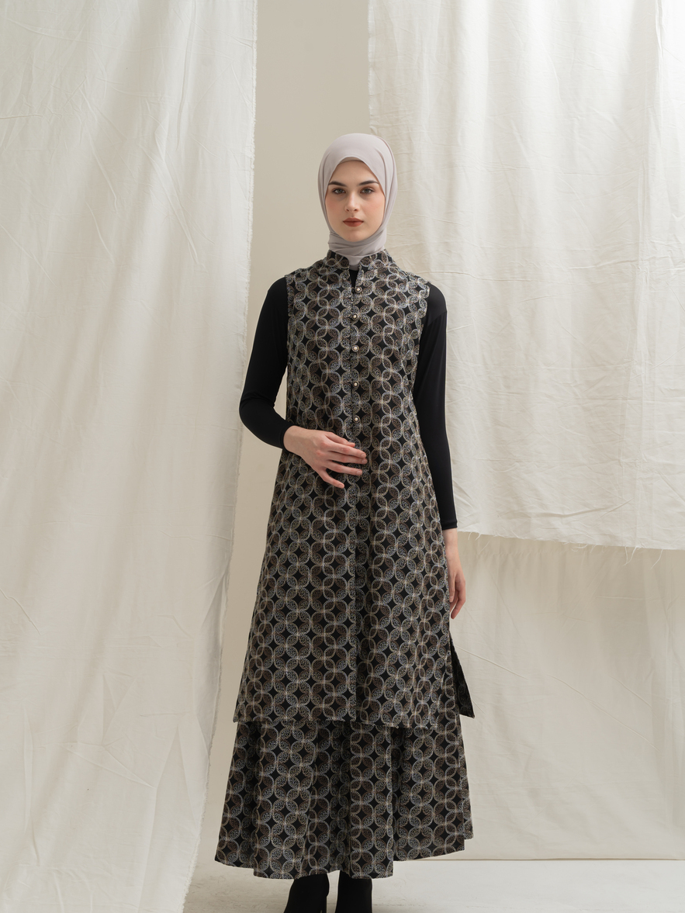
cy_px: 510
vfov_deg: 43.8
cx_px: 339
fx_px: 1134
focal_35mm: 43
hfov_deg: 33.6
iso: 100
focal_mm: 39
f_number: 10
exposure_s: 1/160
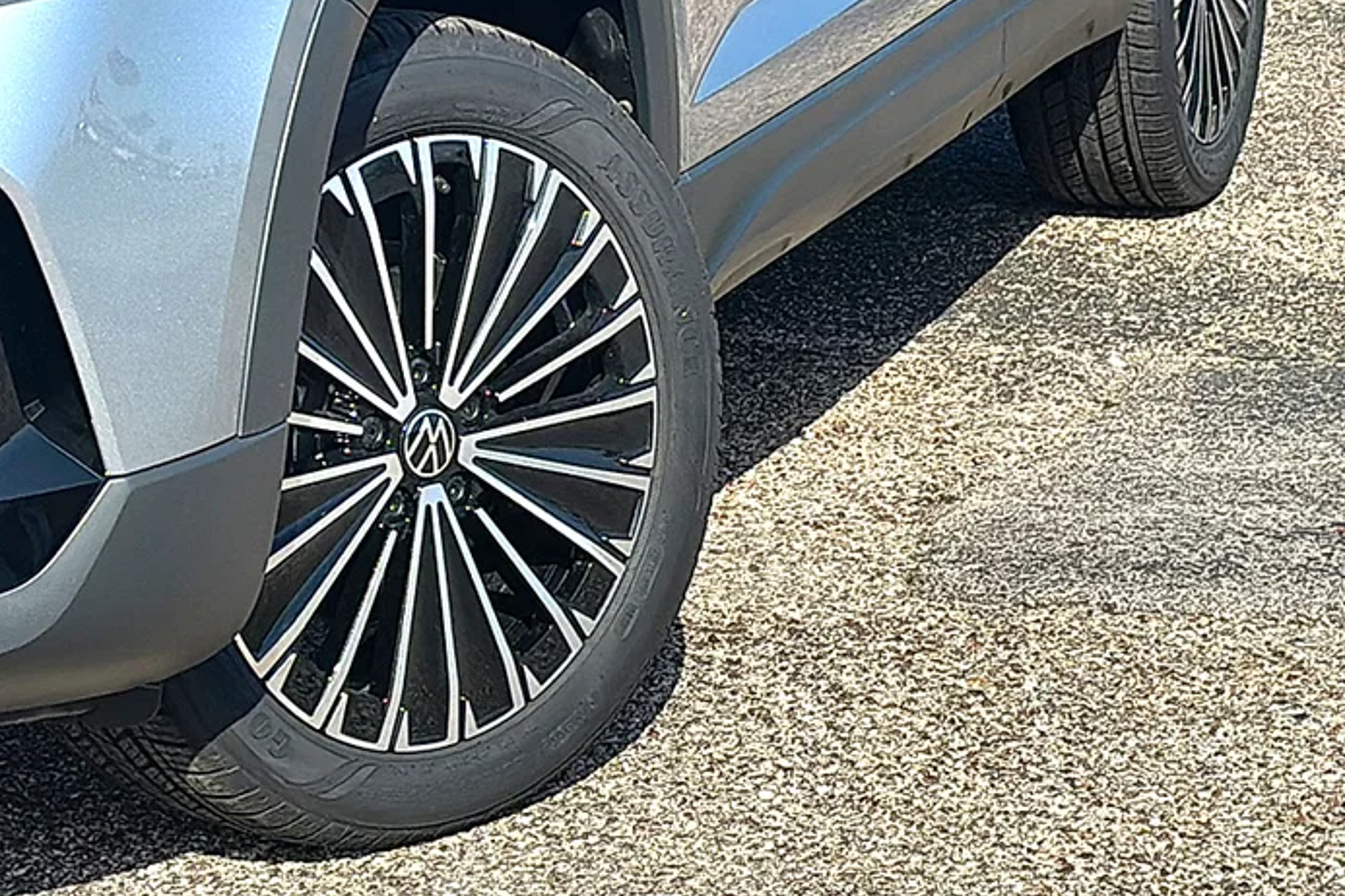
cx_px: 673
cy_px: 437
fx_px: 3923
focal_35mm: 105
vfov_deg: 13.0
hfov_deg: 19.5
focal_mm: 6.86
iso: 80
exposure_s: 1/4405
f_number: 1.78
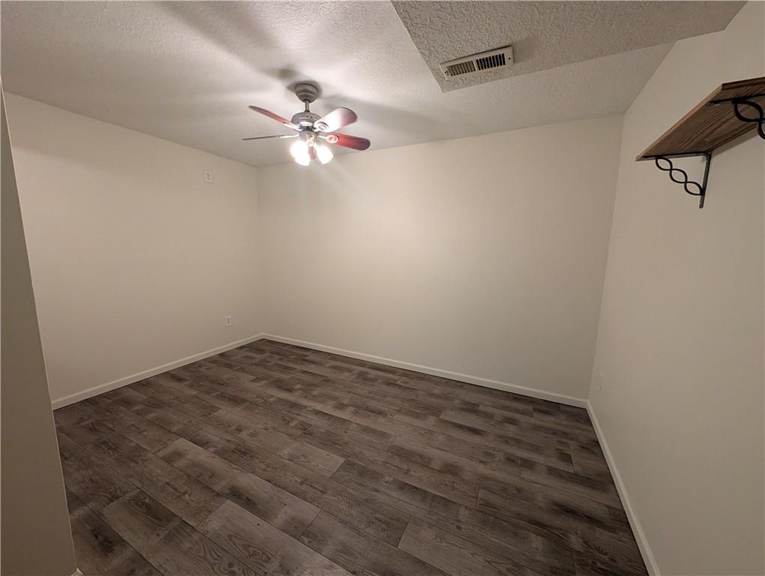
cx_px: 382
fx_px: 265
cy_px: 288
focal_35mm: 12
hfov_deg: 110.5
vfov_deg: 94.6
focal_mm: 2.02
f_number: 1.7
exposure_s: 1/120
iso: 568
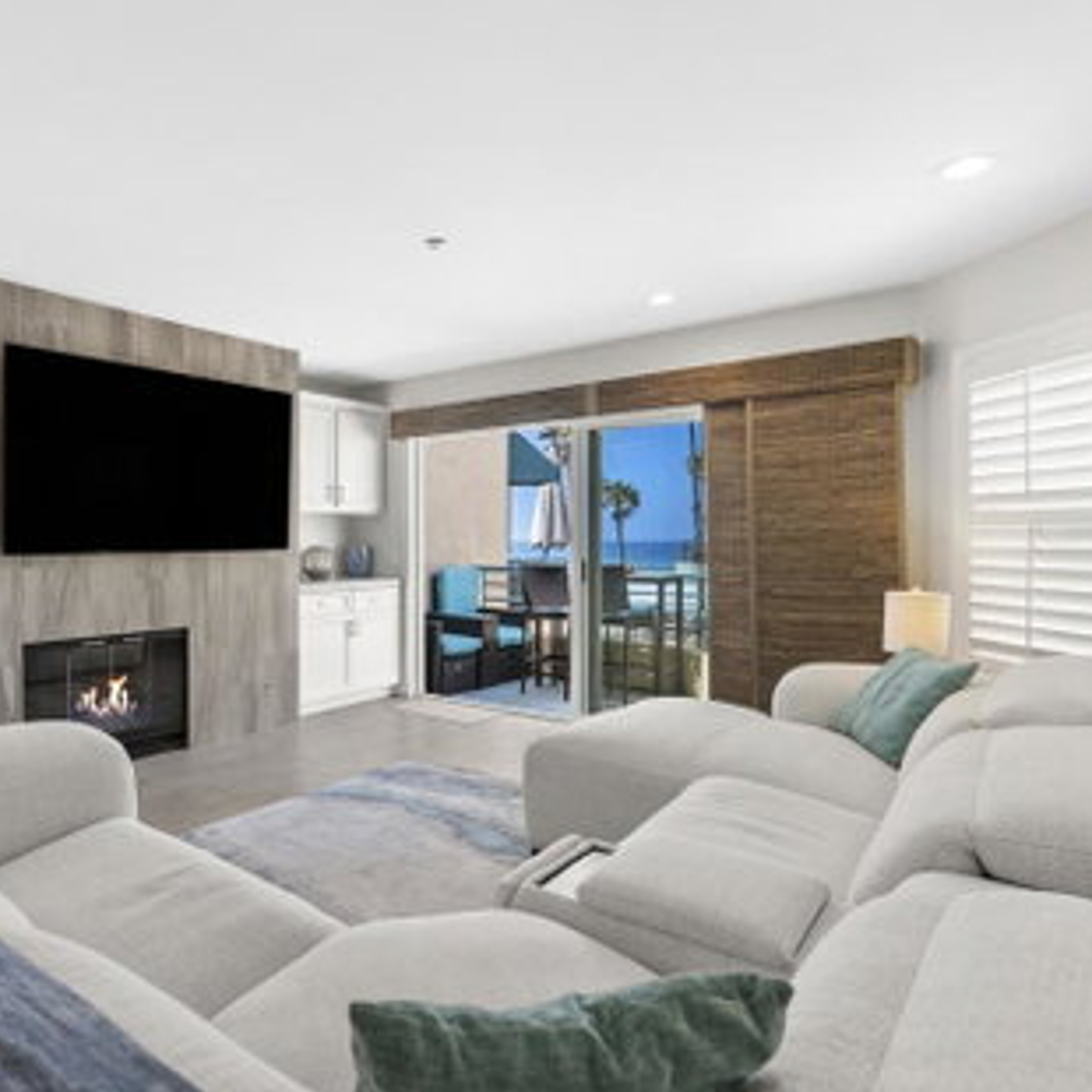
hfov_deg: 70.9
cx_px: 403
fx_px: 749
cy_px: 535
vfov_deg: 72.1
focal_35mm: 21
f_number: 8
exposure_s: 1/15
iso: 500
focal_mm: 16
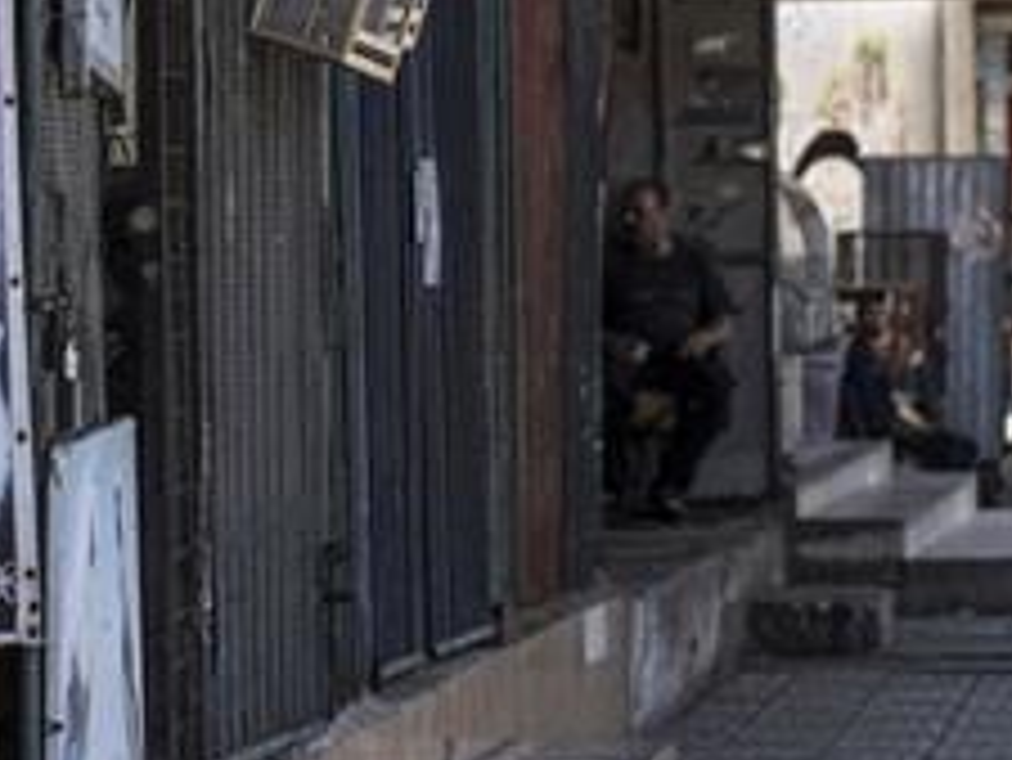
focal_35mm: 194
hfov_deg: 10.2
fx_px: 5675
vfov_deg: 7.7
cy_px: 317
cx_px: 207
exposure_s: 1/800
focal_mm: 70
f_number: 3.5
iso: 125
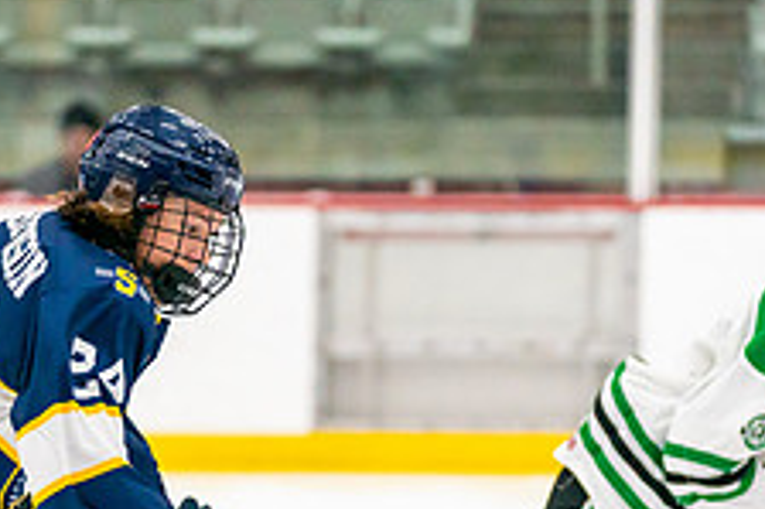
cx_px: 280
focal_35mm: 350
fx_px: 7432
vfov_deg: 3.9
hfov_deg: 5.9
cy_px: 610
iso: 3200
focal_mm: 135
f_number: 2.8
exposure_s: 1/1250
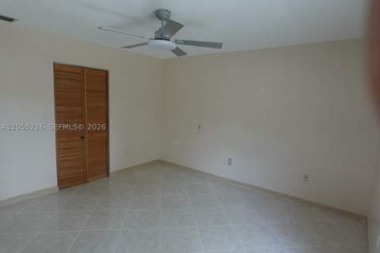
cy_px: 126
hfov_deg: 84.0
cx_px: 190
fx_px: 211
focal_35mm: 20
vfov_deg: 61.9
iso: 125
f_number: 2
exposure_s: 1/160
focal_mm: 7.6
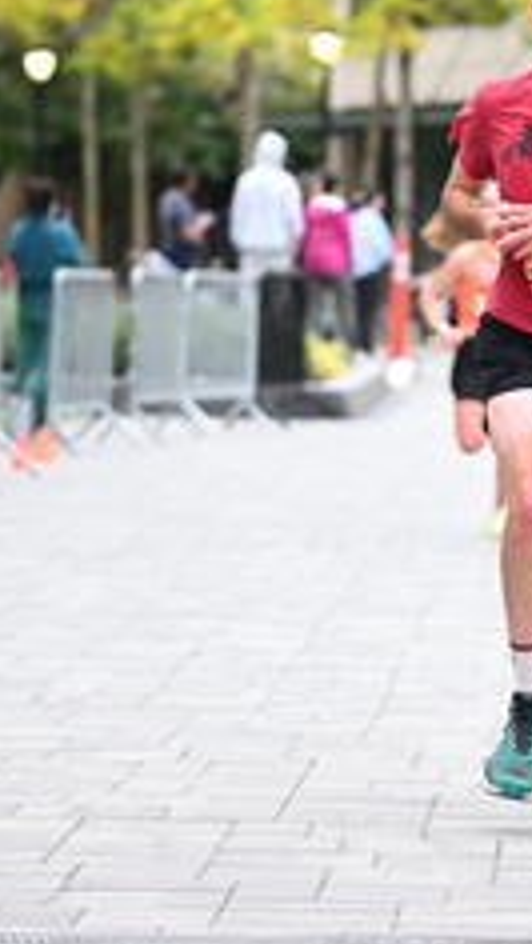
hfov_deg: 5.1
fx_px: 5985
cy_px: 380
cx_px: 590
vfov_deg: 9.0
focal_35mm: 239
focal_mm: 98
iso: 1600
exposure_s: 1/800
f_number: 2.8
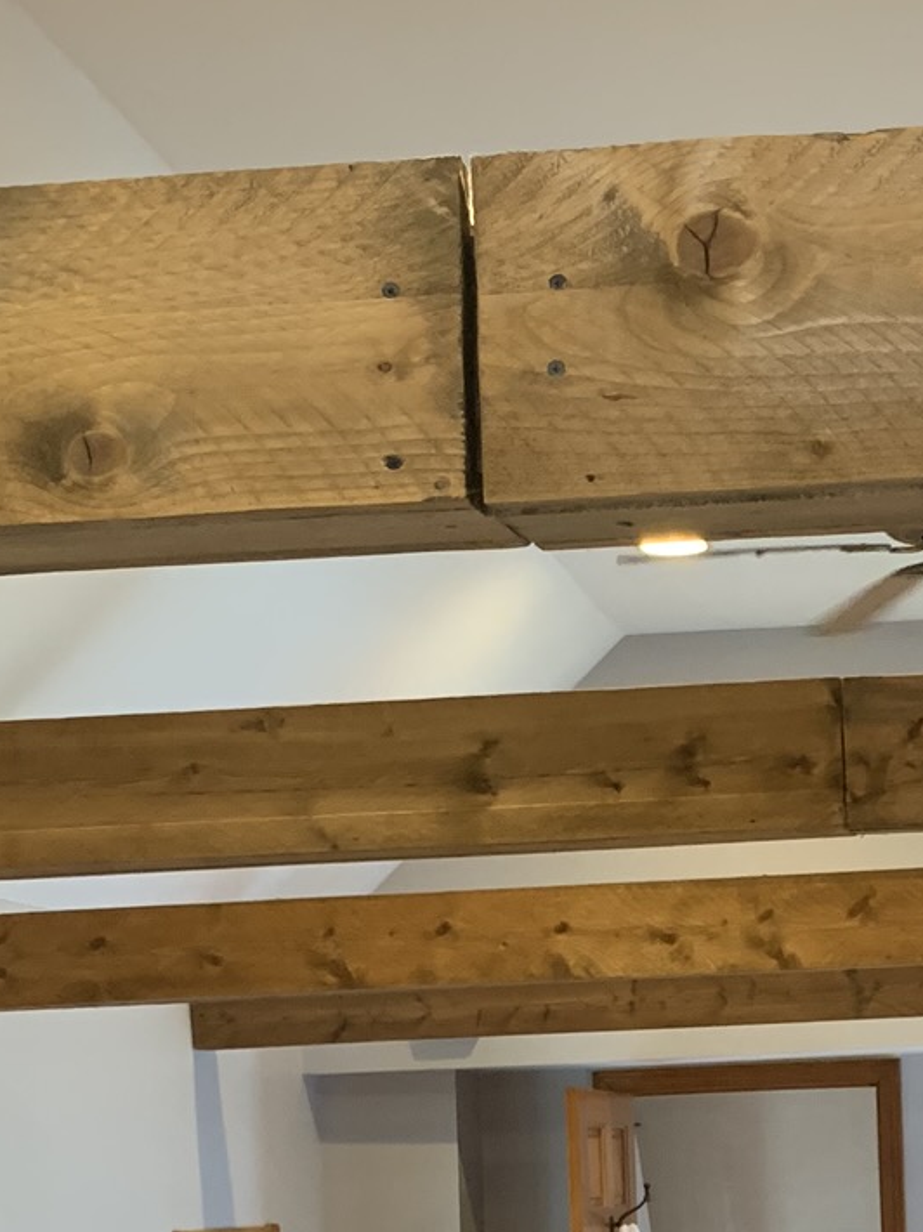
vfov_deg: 25.2
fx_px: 2668
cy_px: 1107
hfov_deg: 19.0
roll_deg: +2.2
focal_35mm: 75
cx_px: 963
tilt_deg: +1.9
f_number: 1.8
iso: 200
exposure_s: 1/60
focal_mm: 4.25
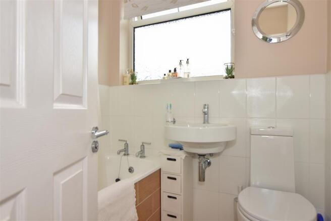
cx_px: 166
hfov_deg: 81.2
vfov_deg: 59.5
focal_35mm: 21
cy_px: 110
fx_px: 193
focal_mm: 14
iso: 400
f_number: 7.1
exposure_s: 1/200
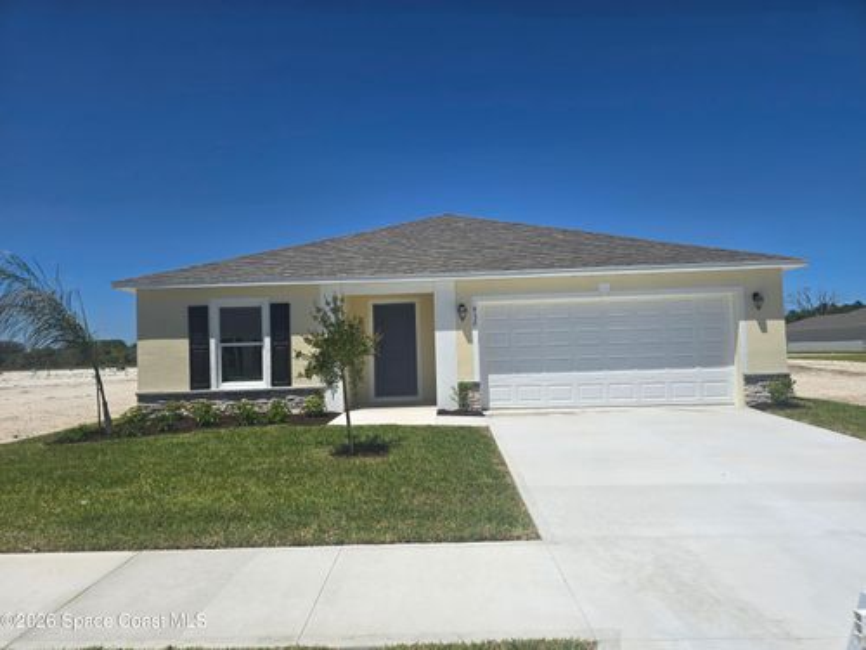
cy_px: 325
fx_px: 575
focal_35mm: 23
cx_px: 433
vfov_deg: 58.9
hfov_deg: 73.9
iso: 12
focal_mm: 6.3
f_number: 1.7
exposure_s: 1/1695
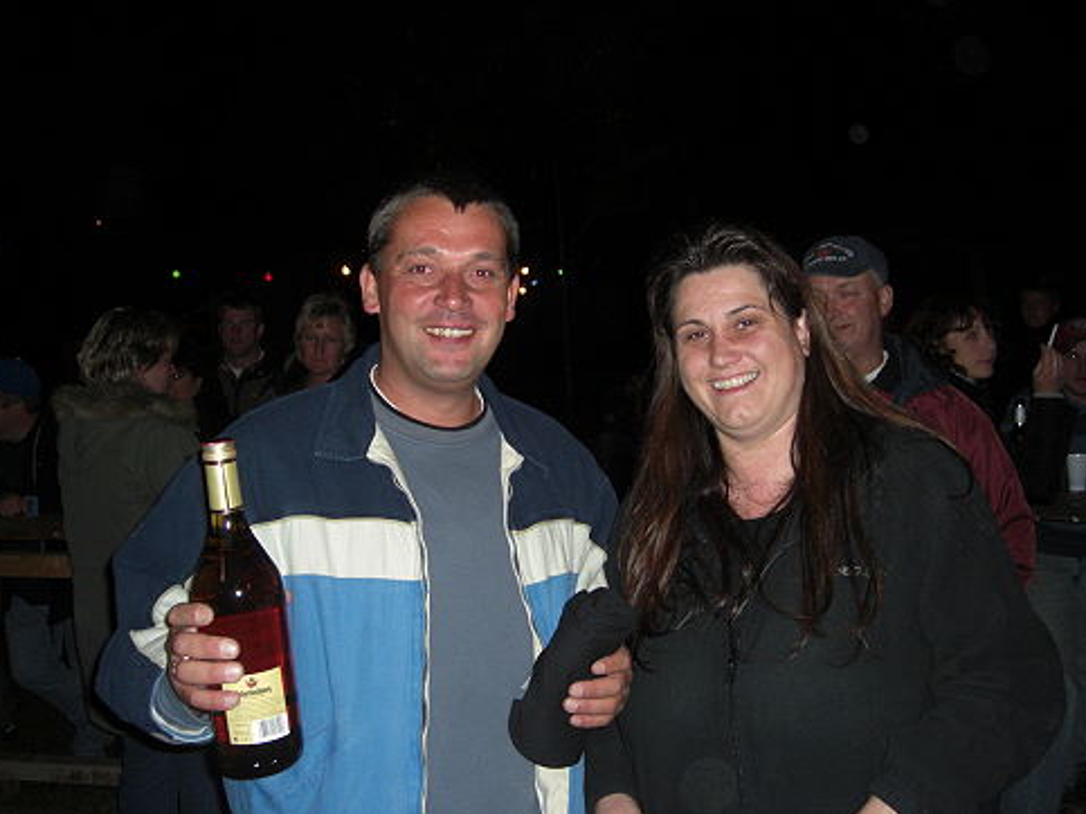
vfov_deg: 36.8
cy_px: 400
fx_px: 1223
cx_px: 542
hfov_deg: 47.9
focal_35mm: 39
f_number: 2.8
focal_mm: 7.9
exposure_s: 1/60
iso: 200
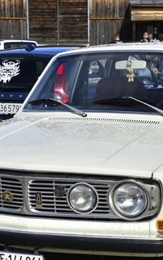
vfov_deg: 20.0
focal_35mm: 104
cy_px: 150
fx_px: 739
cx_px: 63
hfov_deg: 12.6
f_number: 9
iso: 160
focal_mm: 55
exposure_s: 1/320
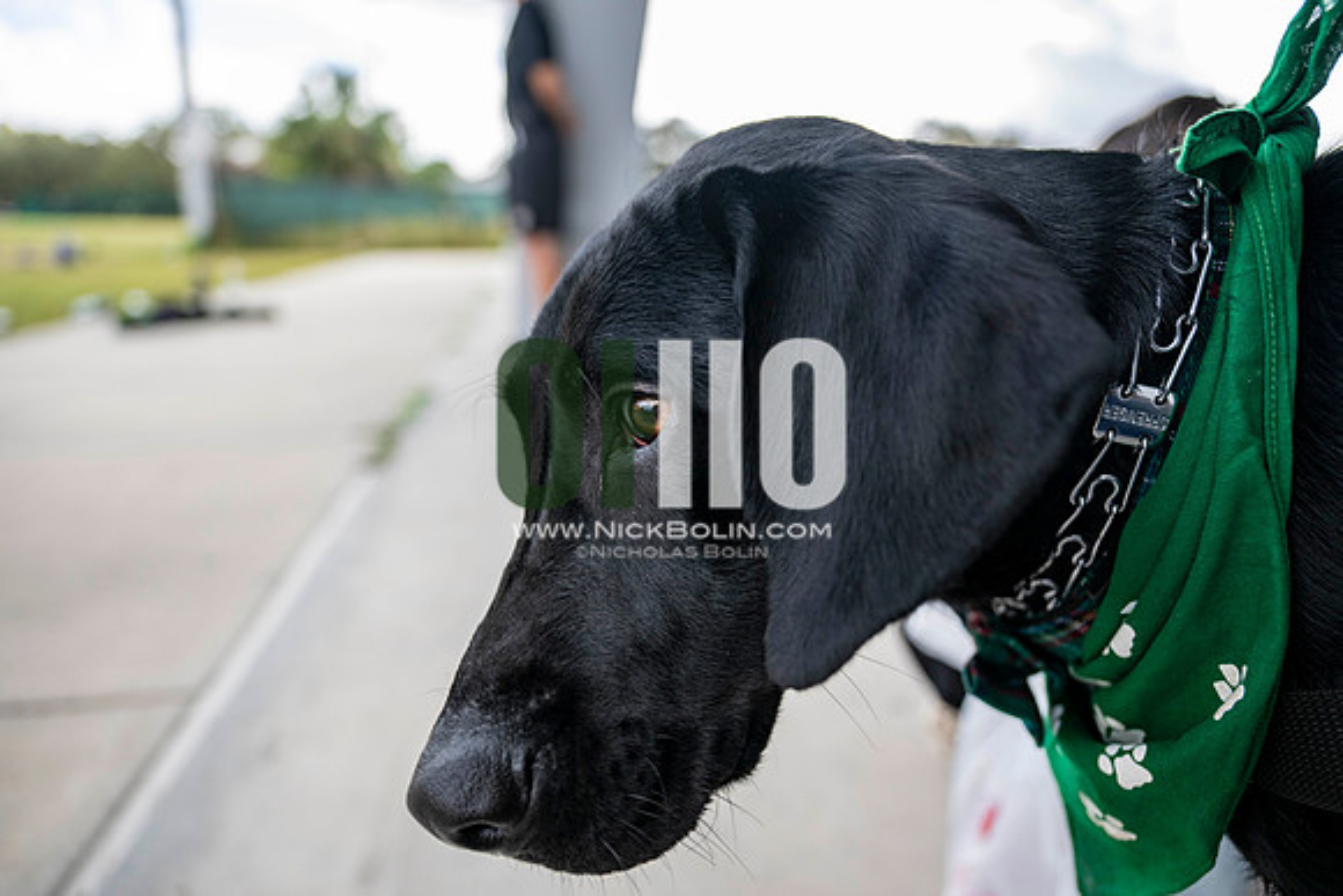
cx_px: 672
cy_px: 448
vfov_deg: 53.2
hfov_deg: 73.7
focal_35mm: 24
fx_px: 896
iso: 250
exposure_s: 1/1250
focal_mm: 24
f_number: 2.8
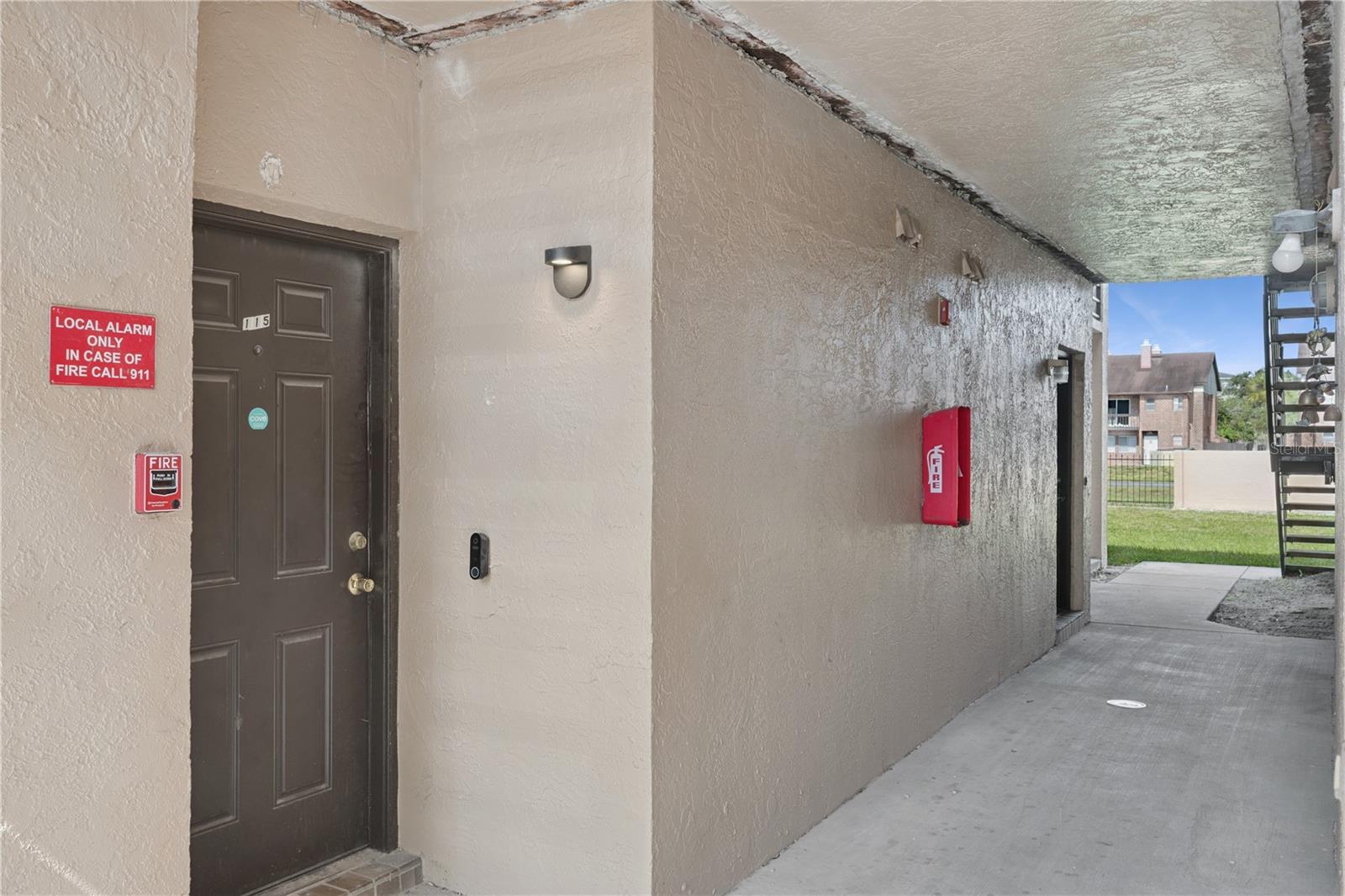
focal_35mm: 28
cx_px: 672
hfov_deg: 66.4
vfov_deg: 47.1
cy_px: 448
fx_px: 1027
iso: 200
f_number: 9
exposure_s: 1/40
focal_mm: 27.5
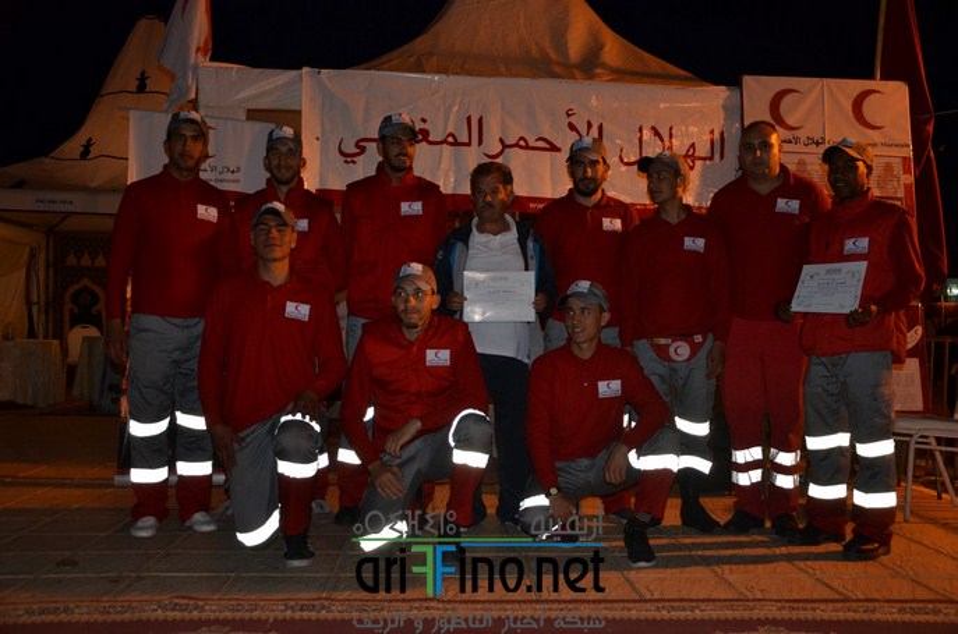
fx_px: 956
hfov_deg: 53.2
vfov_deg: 36.7
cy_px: 317
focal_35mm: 36
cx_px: 479
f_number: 3.8
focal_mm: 24
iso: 800
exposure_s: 1/60
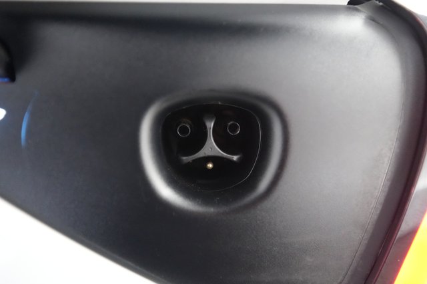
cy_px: 142
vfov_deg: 51.2
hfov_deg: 71.5
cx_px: 214
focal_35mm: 25
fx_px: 296
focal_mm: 25
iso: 12800
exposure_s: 1/100
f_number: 2.8
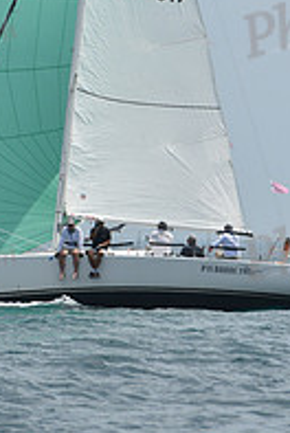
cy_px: -81
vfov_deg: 3.5
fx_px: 7080
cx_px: 131
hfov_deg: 2.3
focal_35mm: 588
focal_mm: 200
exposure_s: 1/1250
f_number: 9
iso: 250
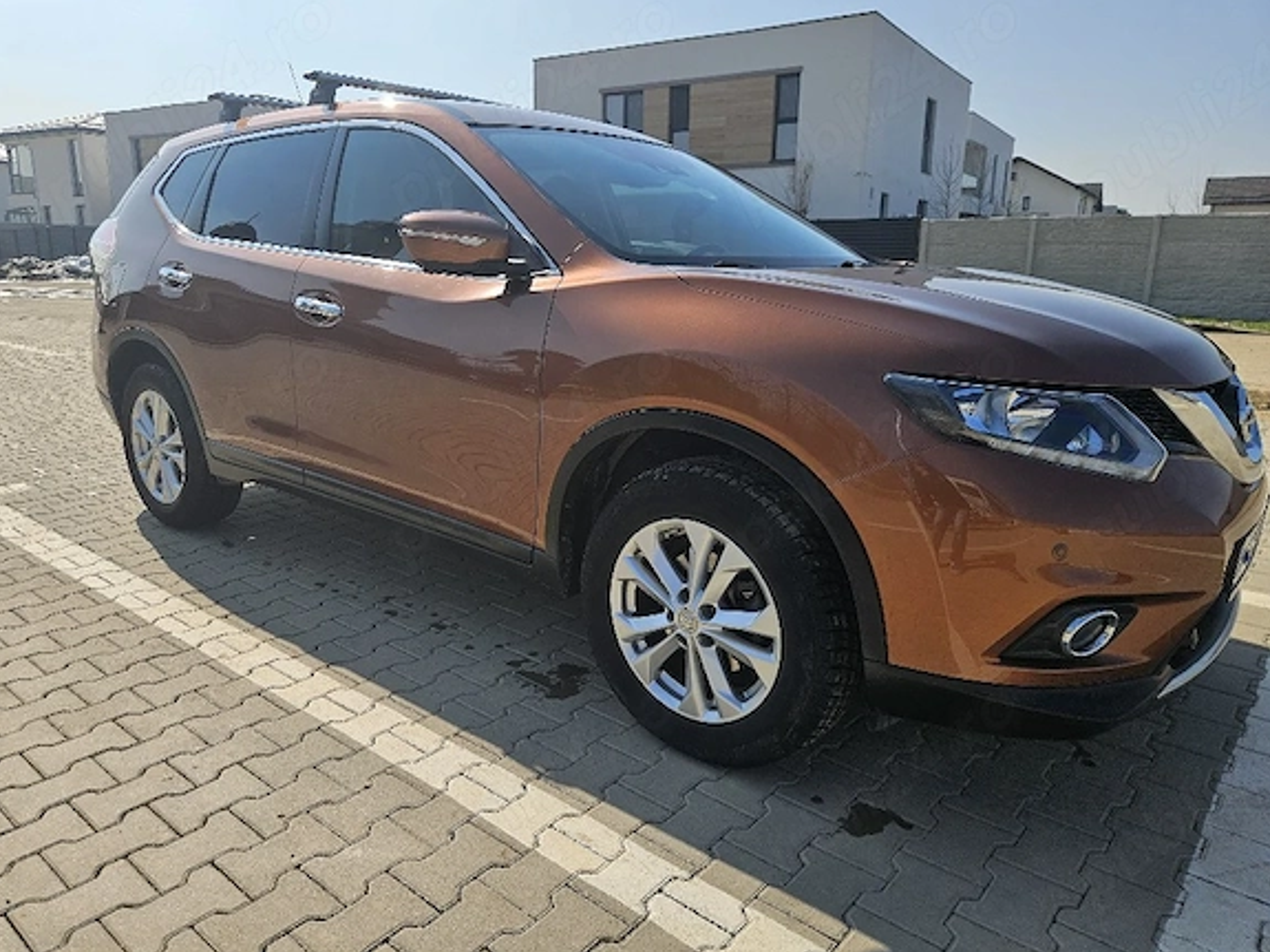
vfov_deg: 56.8
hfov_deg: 71.6
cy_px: 462
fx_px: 880
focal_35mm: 24
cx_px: 618
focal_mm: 5.4
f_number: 1.8
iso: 25
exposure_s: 1/2500
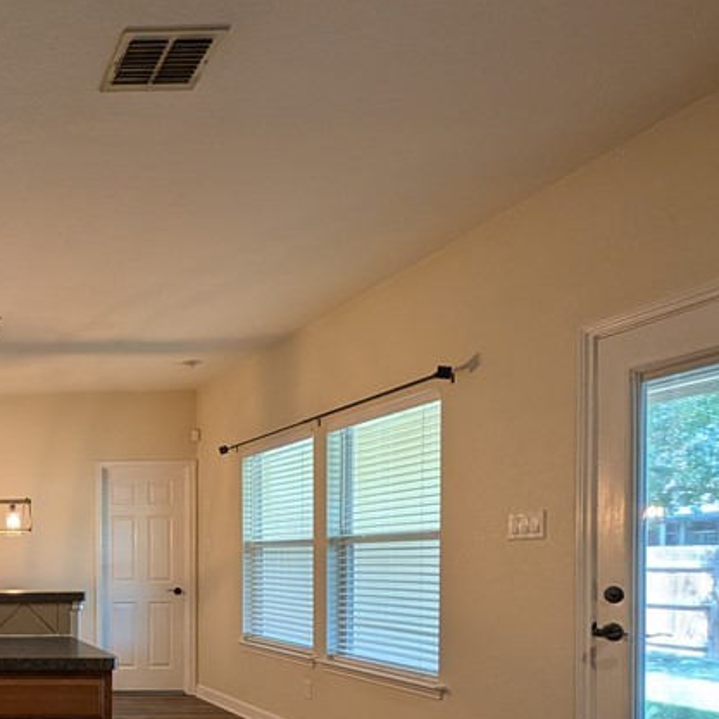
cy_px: 576
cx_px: -123
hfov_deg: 42.6
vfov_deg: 56.5
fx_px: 611
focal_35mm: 26
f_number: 1.7
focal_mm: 2.02
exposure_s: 1/120
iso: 112
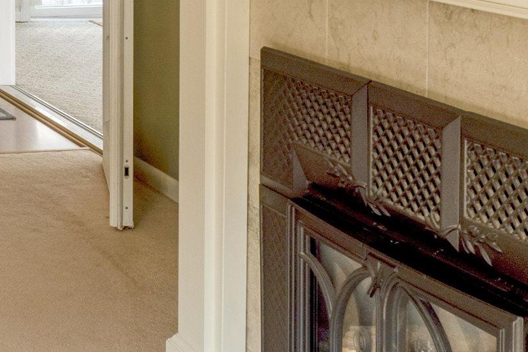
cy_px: -144
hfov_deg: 21.1
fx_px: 1335
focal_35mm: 91
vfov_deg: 14.2
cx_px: -75
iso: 100
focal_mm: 16
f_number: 8
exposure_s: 1/400
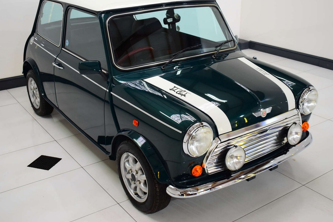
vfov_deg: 31.1
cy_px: 91
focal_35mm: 43
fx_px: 398
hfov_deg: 45.5
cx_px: 165
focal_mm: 24
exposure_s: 1/250
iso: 500
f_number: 3.8
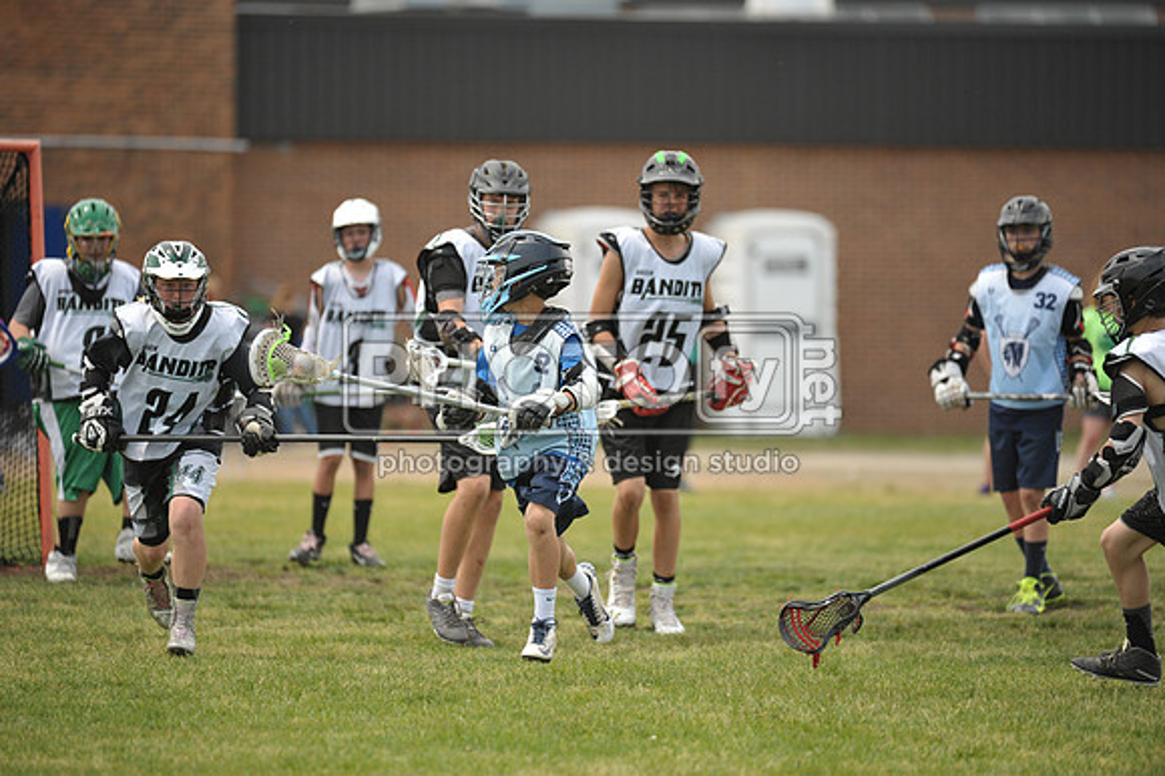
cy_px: 388
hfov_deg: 6.2
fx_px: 10673
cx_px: 582
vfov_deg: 4.2
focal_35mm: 330
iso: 800
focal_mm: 330
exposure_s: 1/2000
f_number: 4
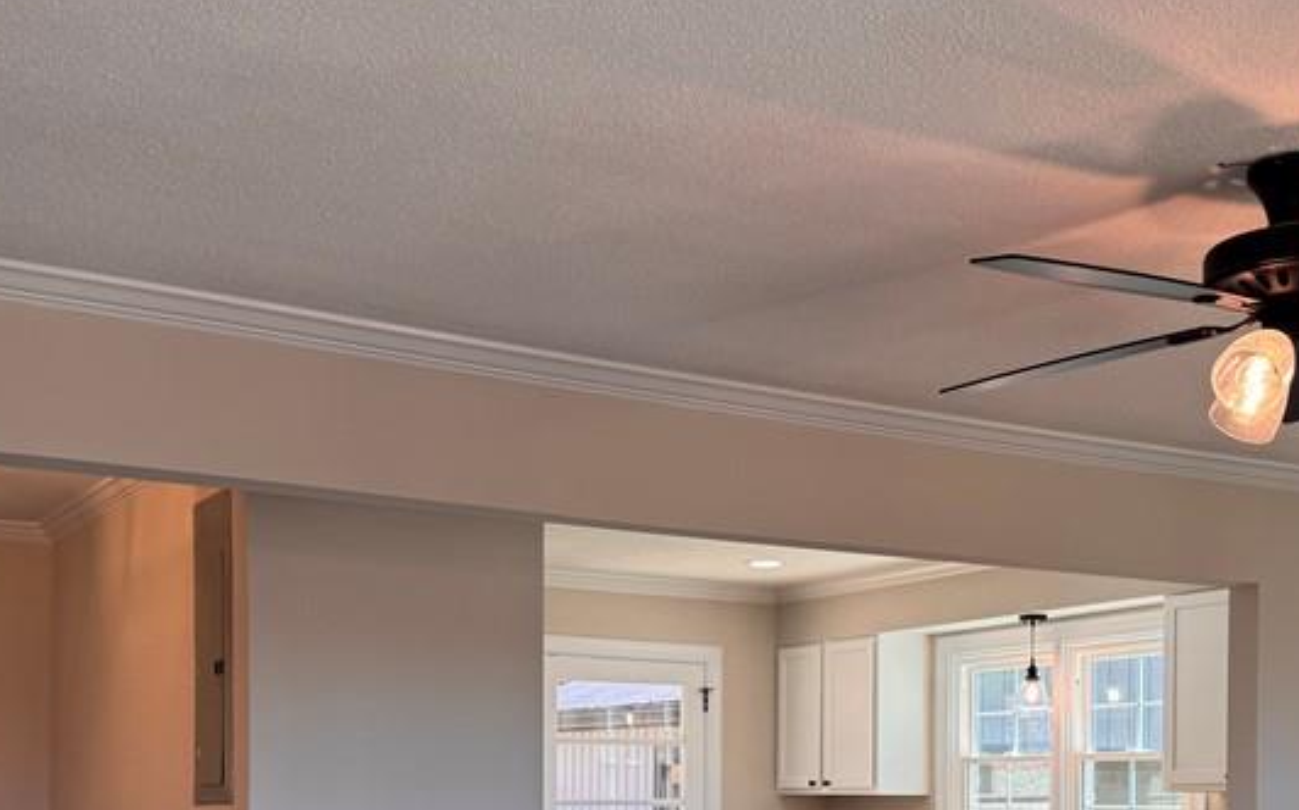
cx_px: 747
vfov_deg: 25.2
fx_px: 1734
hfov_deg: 41.0
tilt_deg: +0.1
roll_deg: -0.5
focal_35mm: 49
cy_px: 790
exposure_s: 1/182
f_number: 1.78
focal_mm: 6.76
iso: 80
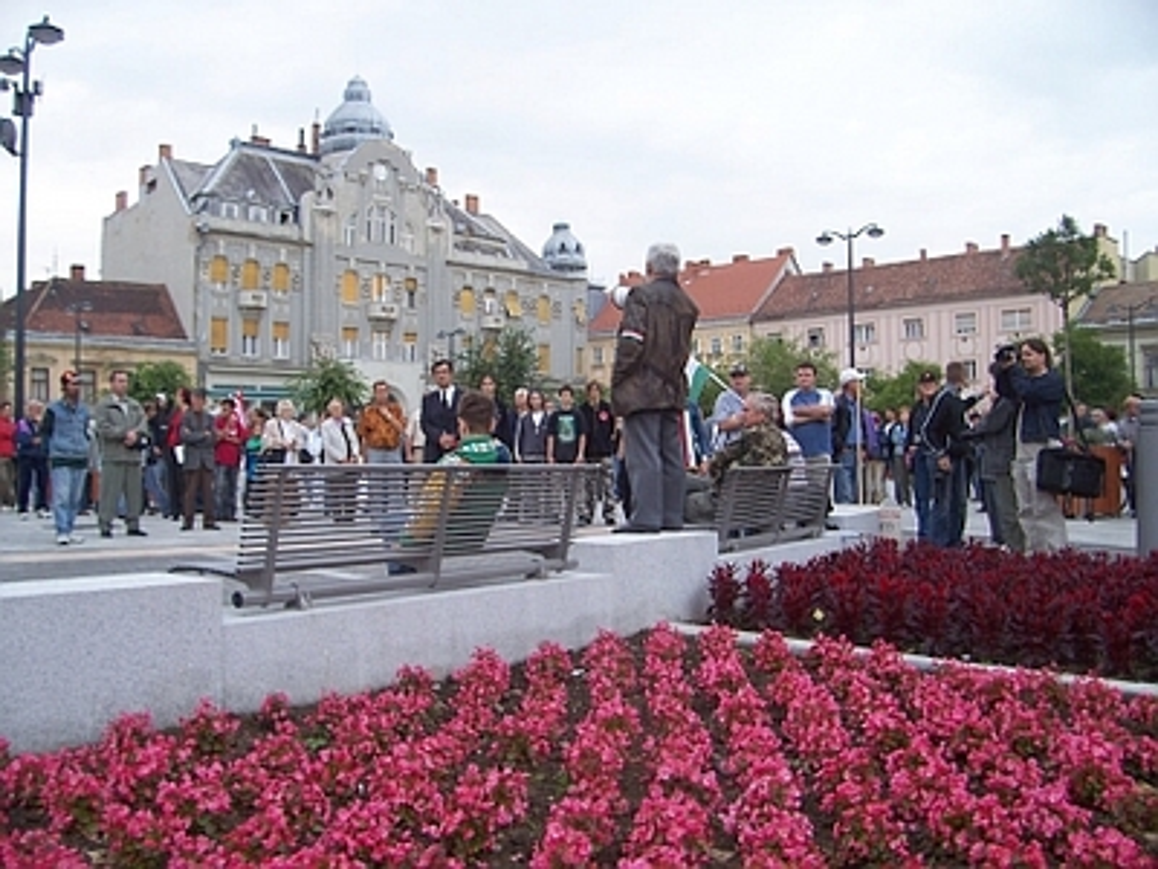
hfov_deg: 54.0
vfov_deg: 41.8
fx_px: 1137
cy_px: 434
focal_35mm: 34
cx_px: 579
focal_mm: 5.6
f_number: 2.7
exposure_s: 1/60
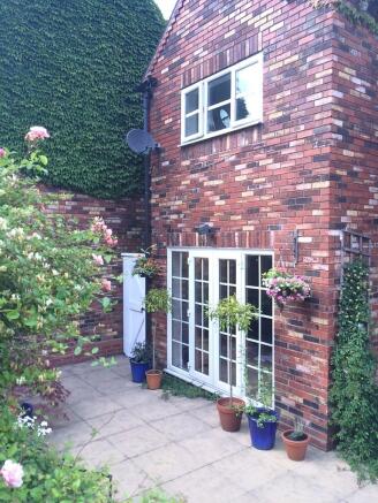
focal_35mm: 29
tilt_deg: -3.6
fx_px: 422
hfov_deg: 48.2
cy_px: 252
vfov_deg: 61.6
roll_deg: +1.4
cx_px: 189
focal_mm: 4.15
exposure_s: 1/152
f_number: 2.2
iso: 32
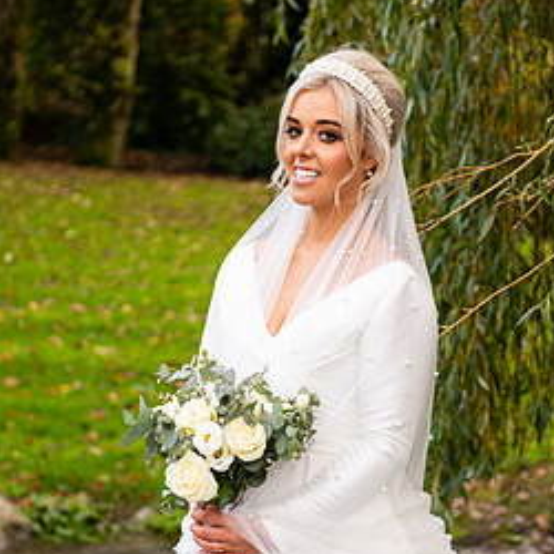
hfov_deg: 16.3
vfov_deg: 16.2
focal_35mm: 107
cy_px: 357
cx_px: 295
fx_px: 1937
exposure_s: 1/160
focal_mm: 70
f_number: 3.5
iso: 160
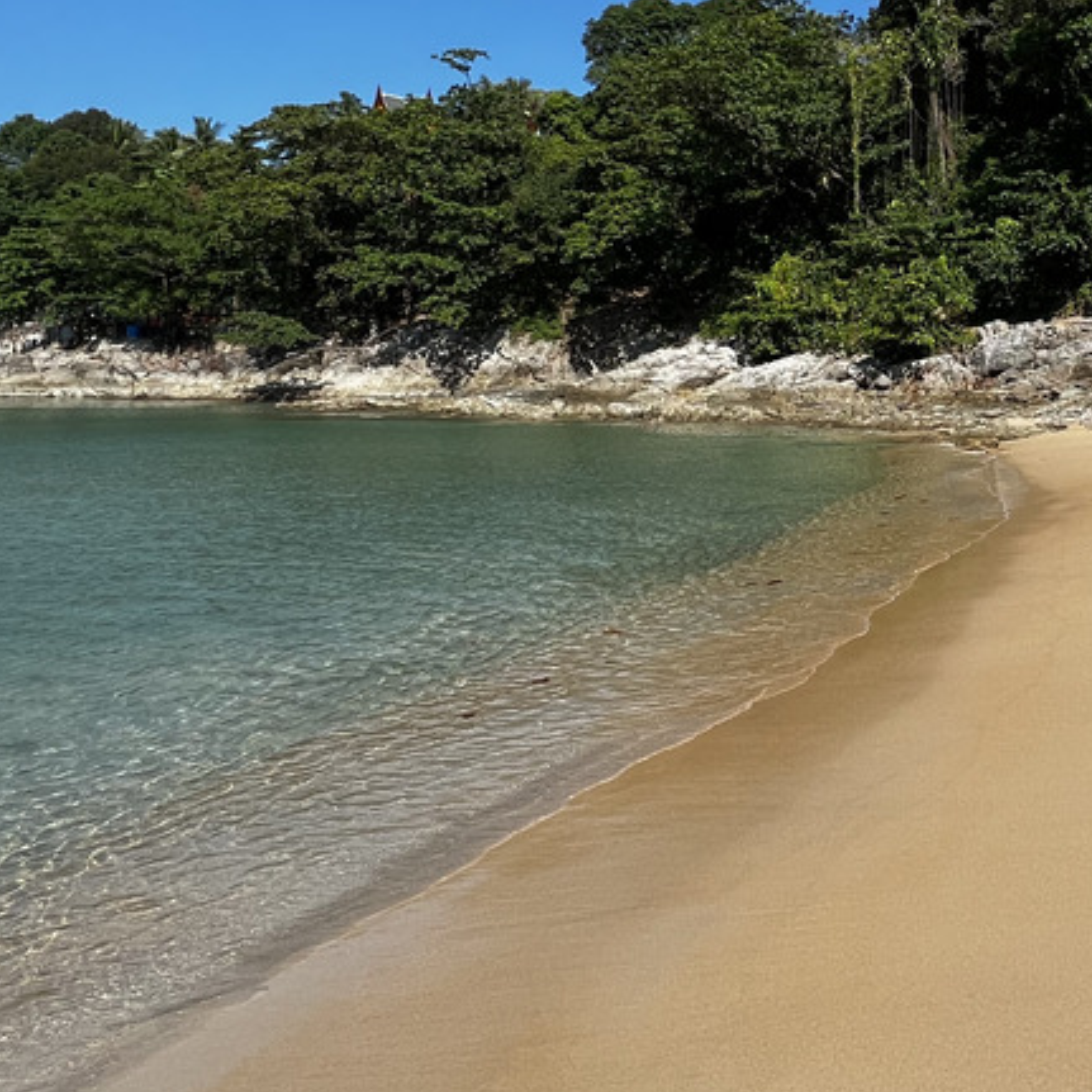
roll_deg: -0.2
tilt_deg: +3.1
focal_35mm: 32
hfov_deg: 45.0
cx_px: 1039
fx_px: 1142
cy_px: 302
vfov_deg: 49.5
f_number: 1.8
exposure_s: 1/1449
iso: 32
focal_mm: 1.57
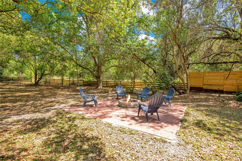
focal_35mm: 16
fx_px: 108
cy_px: 80
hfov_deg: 96.7
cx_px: 121
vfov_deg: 73.7
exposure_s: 1/80
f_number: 5.6
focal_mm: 16
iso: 100
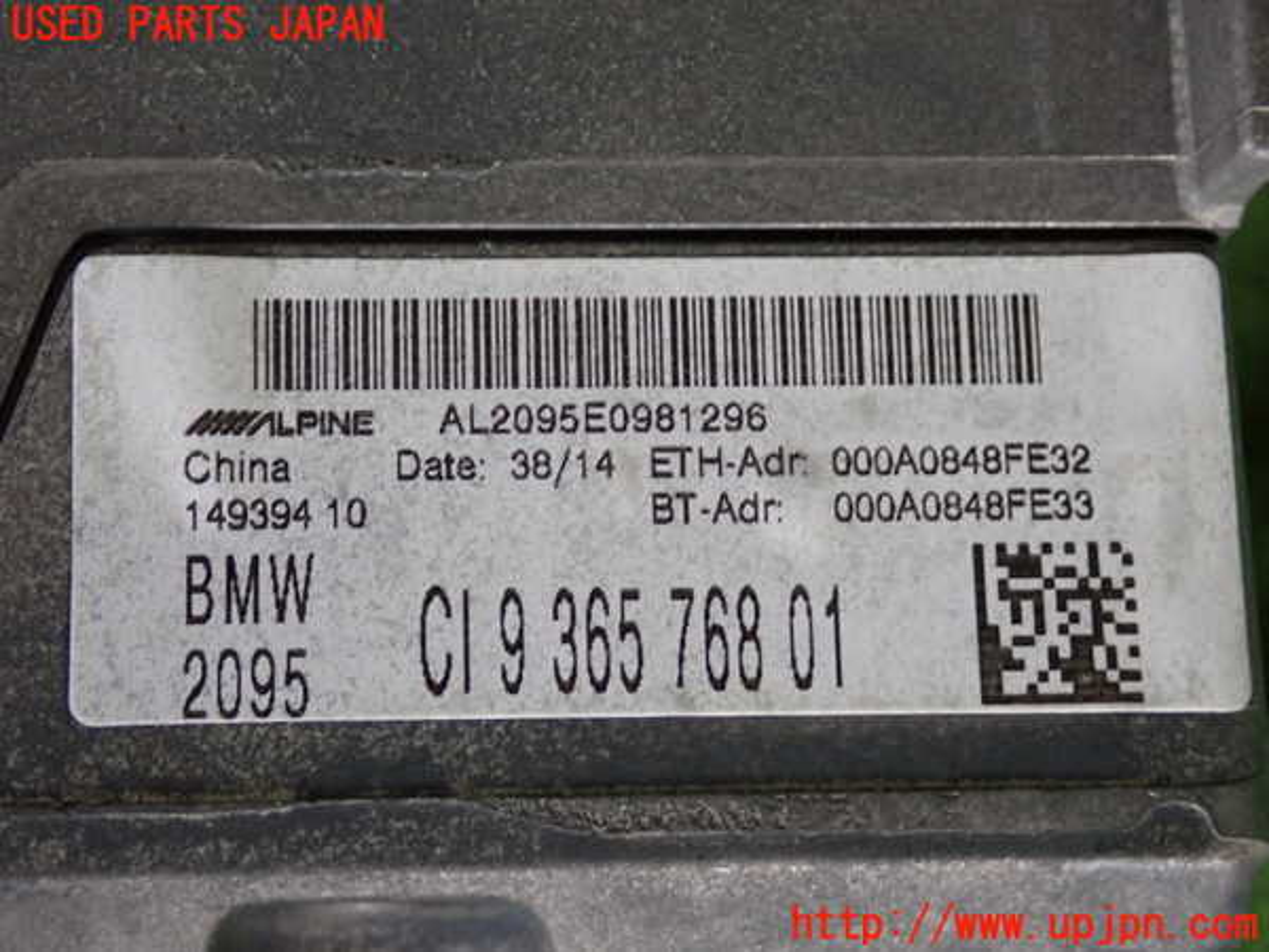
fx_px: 2603
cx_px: 634
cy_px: 476
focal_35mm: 71
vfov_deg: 20.7
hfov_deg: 27.4
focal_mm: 12.73
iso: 500
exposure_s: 1/60
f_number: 3.9
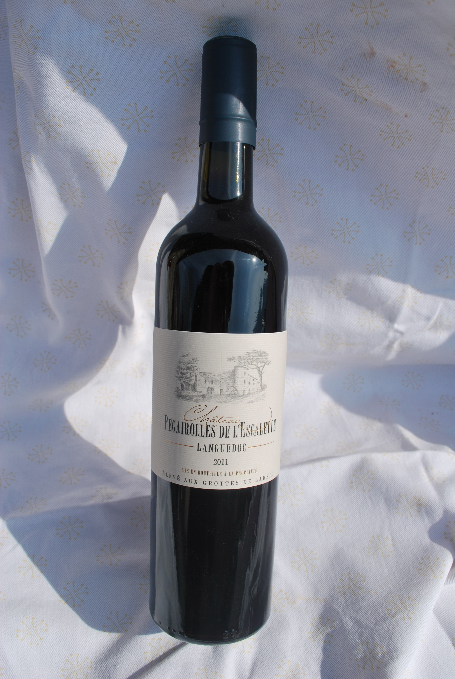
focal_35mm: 30
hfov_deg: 43.7
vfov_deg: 61.9
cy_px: 340
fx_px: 567
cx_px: 228
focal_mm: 20
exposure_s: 1/320
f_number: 9
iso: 100
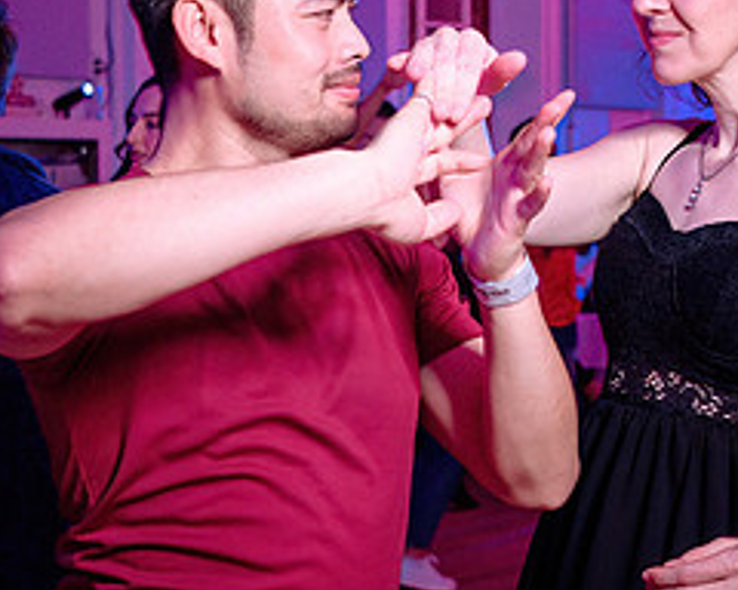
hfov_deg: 20.1
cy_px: 242
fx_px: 2075
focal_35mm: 95
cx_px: 456
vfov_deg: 16.2
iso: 800
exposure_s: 1/60
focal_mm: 34
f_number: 3.5
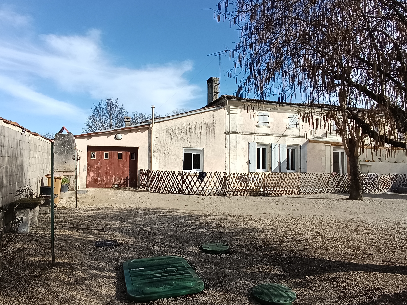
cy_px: 152
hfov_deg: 73.9
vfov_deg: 58.9
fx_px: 270
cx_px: 204
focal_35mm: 23
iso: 61
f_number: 2.2
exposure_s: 1/1101
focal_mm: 1.65
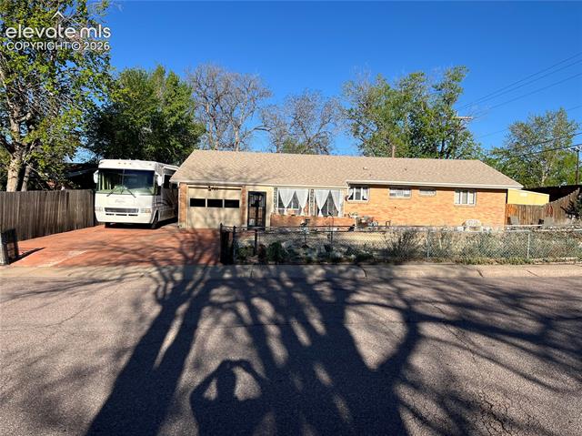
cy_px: 218
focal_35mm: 26
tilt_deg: -4.4
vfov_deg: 53.0
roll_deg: -1.5
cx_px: 291
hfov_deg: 67.3
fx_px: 437
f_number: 1.6
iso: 50
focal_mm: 5.1
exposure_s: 1/3215
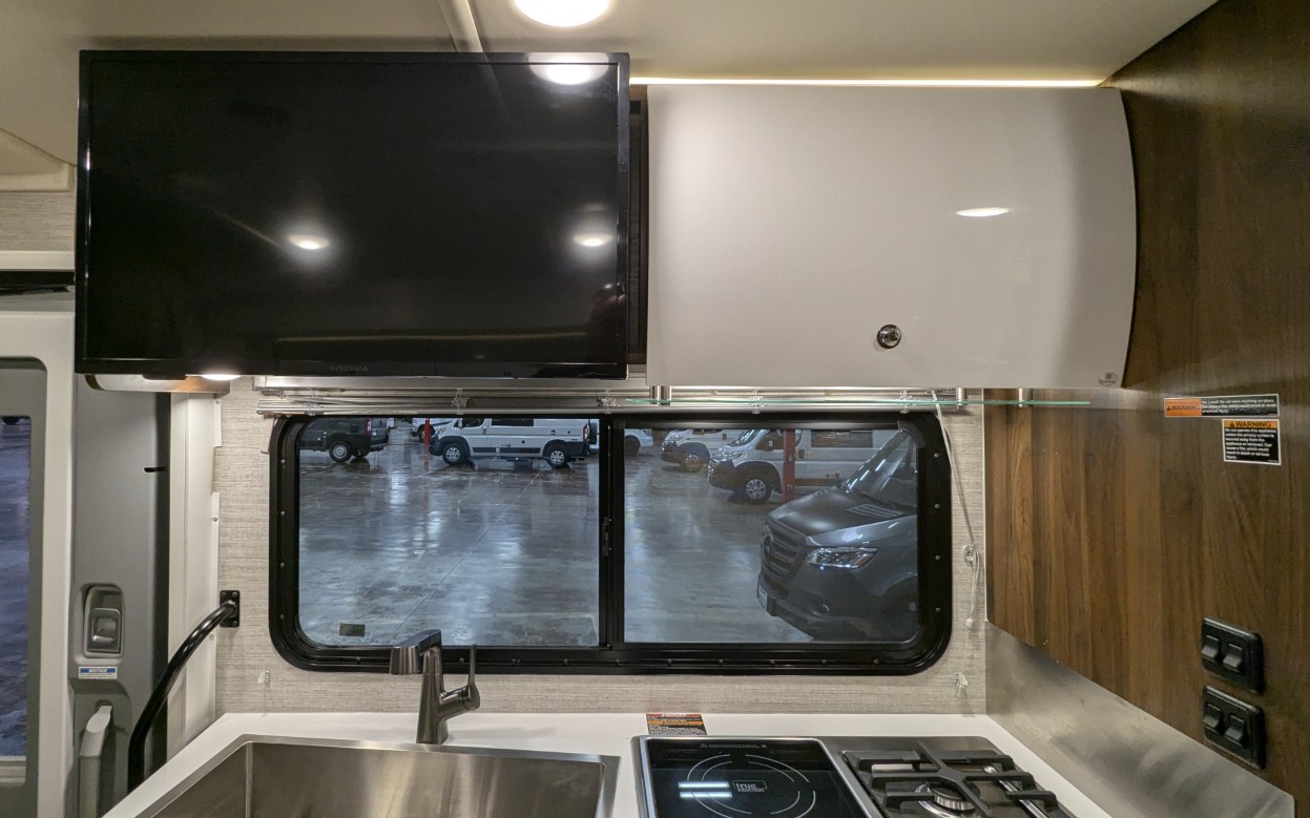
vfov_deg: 62.2
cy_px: 385
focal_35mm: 19
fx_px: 678
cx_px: 597
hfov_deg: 87.8
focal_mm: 2.35
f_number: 2.2
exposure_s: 1/112
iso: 147
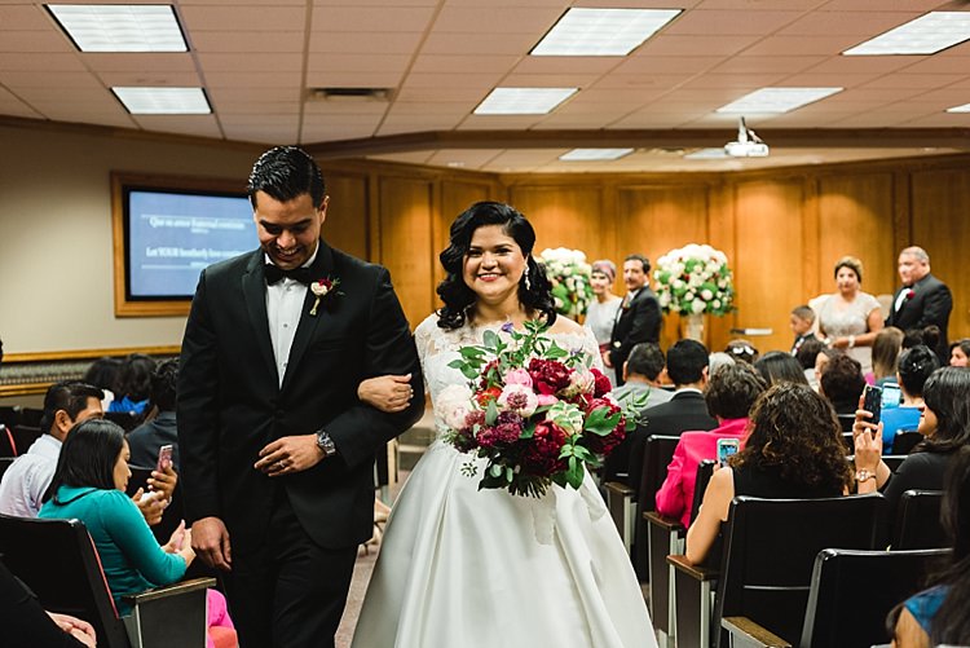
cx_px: 485
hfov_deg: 39.6
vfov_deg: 27.0
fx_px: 1348
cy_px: 324
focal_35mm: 50
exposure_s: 1/100
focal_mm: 50
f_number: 3.5
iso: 1000
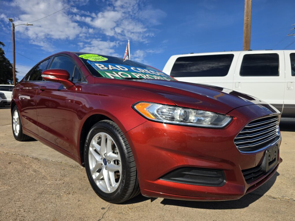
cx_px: 148
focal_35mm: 23
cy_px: 110
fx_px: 196
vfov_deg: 58.9
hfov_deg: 73.9
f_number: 1.7
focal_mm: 6.3
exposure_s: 1/1163
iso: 12
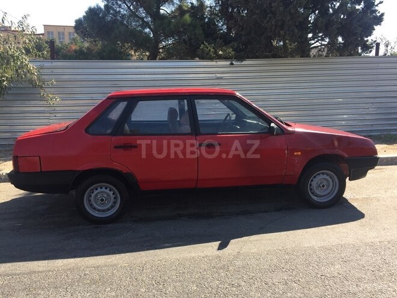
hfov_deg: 61.7
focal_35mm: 29
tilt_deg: -8.8
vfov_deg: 48.2
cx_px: 198
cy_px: 149
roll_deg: -0.5
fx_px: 333
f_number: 2.2
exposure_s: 1/581
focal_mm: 4.15
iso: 32
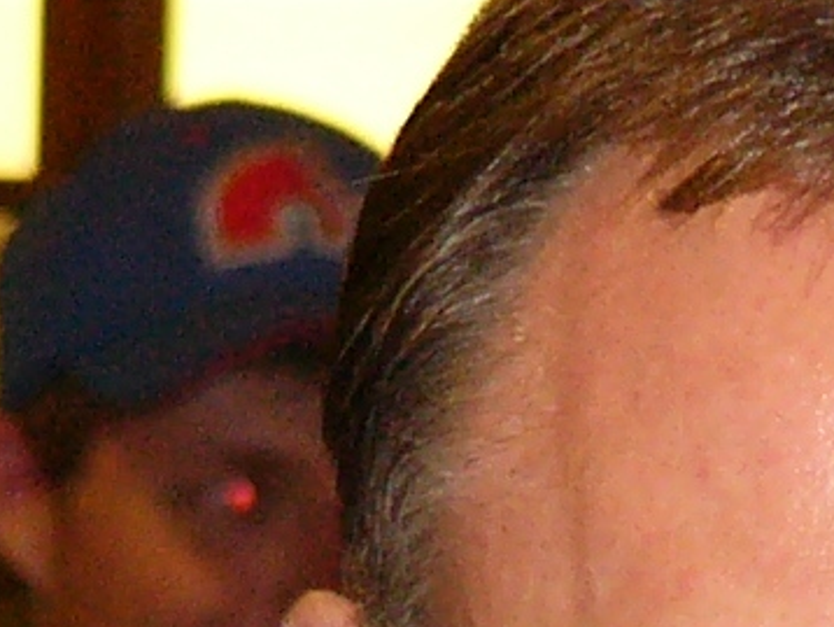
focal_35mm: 683
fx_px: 16466
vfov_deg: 2.2
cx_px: 1160
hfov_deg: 2.9
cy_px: 1144
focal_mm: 20.1
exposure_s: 1/25
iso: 200
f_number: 2.8
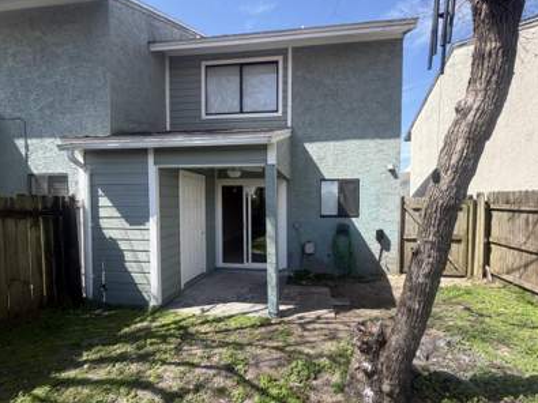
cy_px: 213
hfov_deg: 91.0
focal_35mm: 17
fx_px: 264
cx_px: 282
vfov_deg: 74.6
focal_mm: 2.22
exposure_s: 1/694
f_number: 2.2
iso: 40
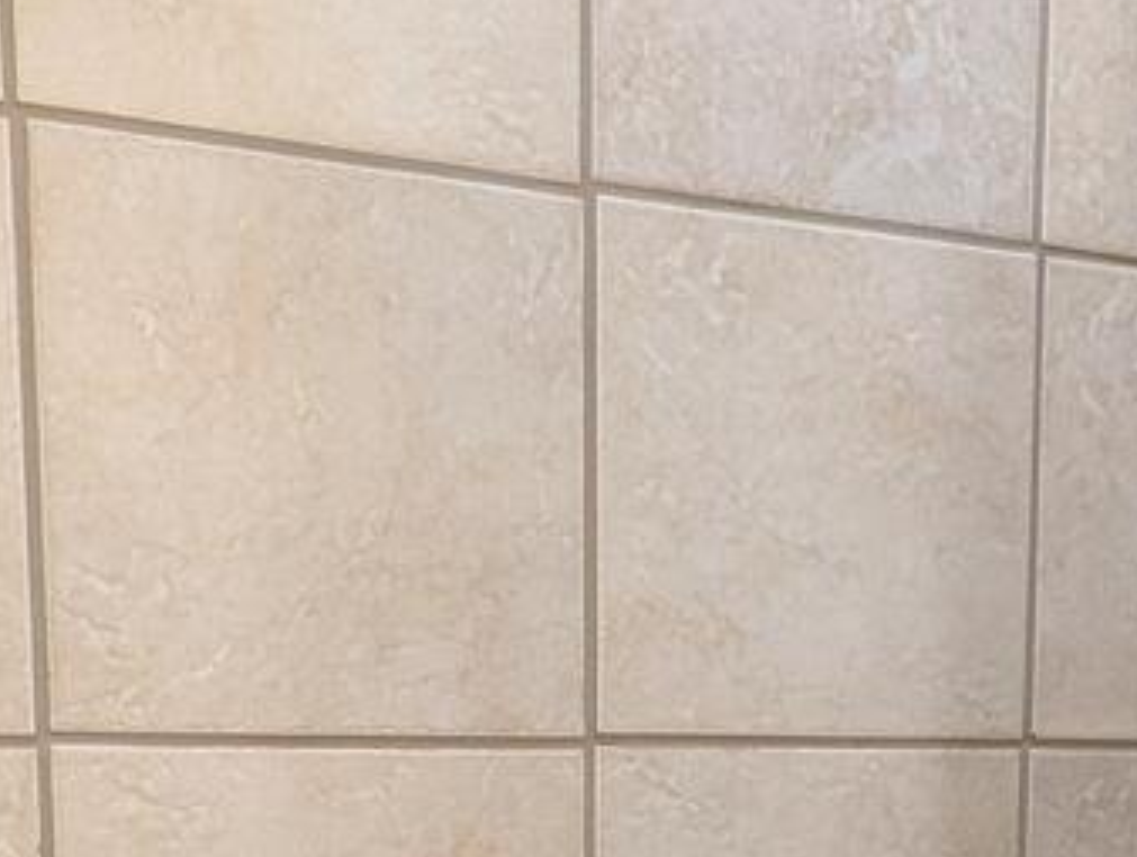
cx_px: 661
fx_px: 1678
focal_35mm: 51
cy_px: 1009
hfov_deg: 37.3
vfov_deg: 25.8
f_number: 1.7
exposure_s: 1/40
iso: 150
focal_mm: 2.02
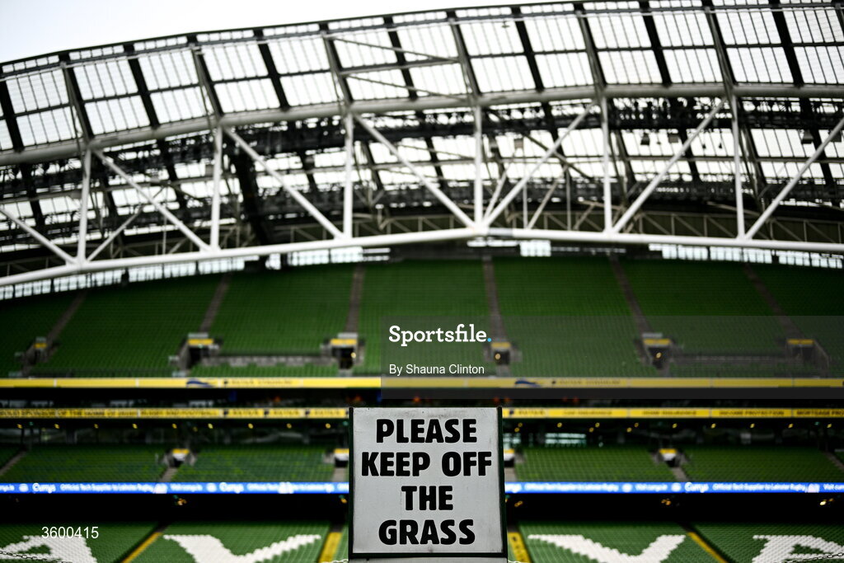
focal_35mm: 50
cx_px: 422
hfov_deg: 39.6
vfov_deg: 27.0
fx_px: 1172
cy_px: 282
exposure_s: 1/1600
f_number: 1.8
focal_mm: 50
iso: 320
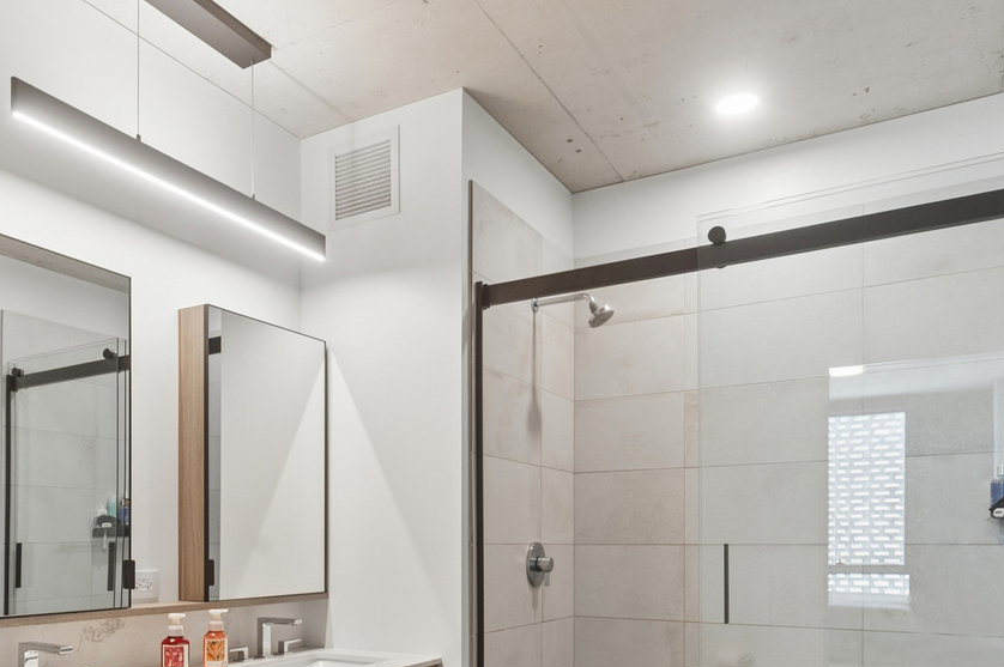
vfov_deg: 40.4
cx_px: 330
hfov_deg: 58.9
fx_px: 864
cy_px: 541
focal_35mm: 31
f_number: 8
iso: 400
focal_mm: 16
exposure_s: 1/15
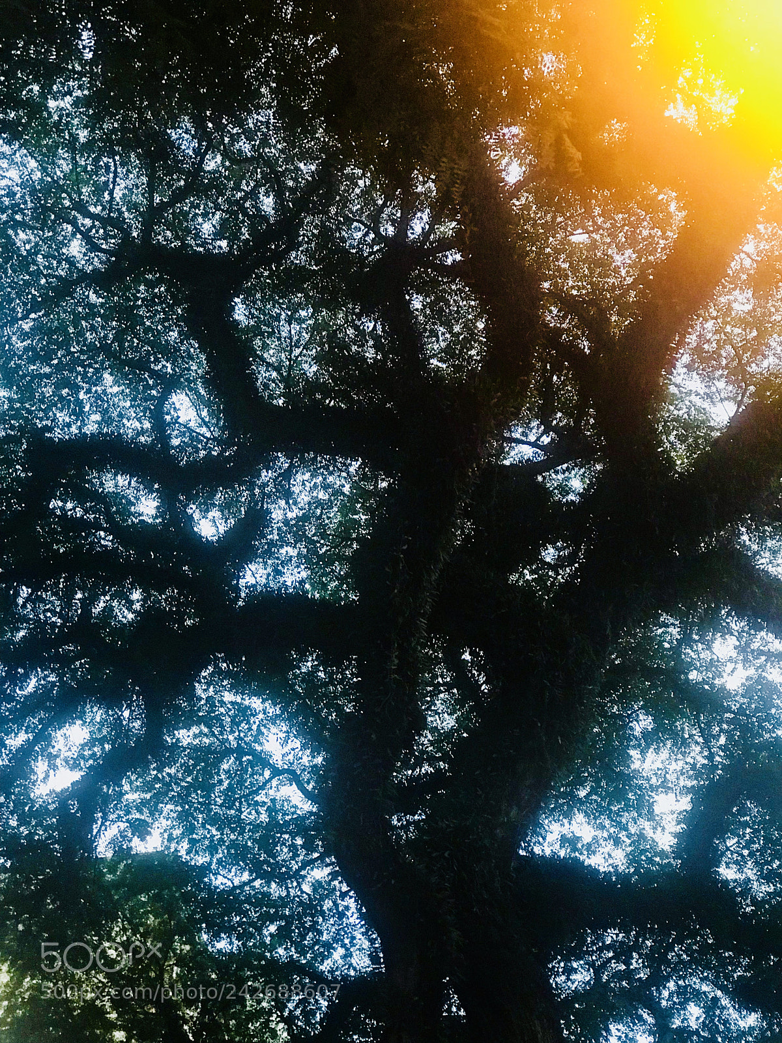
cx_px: 391
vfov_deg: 33.8
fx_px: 1717
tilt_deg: +45.7
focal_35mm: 57
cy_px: 522
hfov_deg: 25.7
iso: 400
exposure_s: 1/60
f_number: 2.8
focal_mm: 6.6
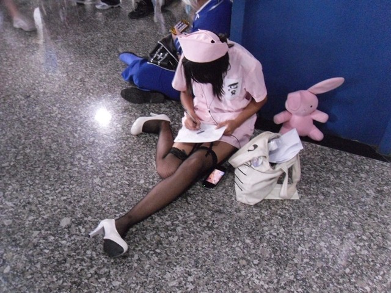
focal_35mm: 45
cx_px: 196
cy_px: 146
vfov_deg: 32.2
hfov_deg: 42.1
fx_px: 508
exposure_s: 1/9
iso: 800
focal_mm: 6.3
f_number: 3.5
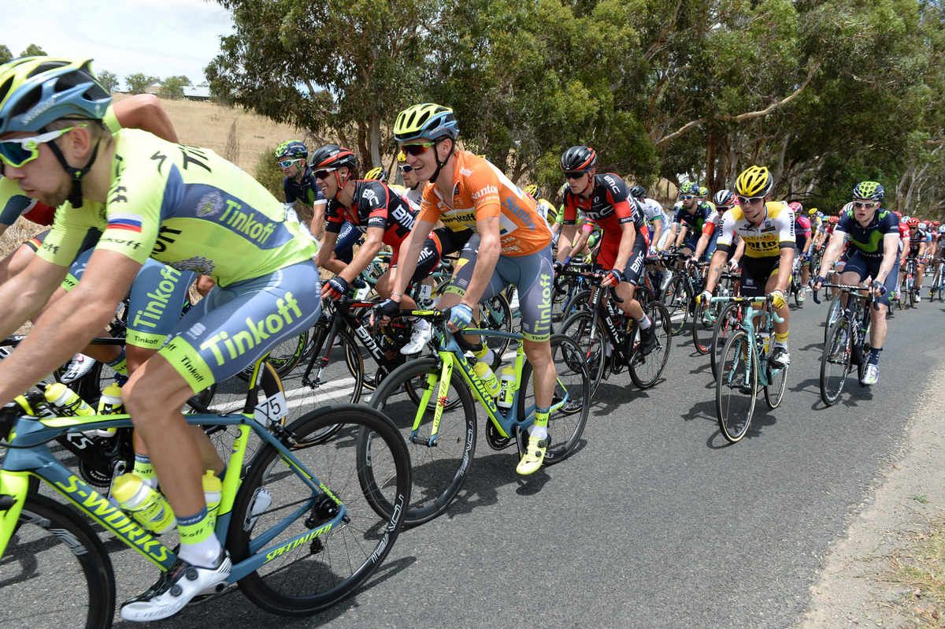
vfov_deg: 53.1
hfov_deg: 73.8
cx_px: 472
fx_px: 629
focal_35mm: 24
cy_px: 314
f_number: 6.3
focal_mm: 24
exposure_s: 1/1000
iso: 400
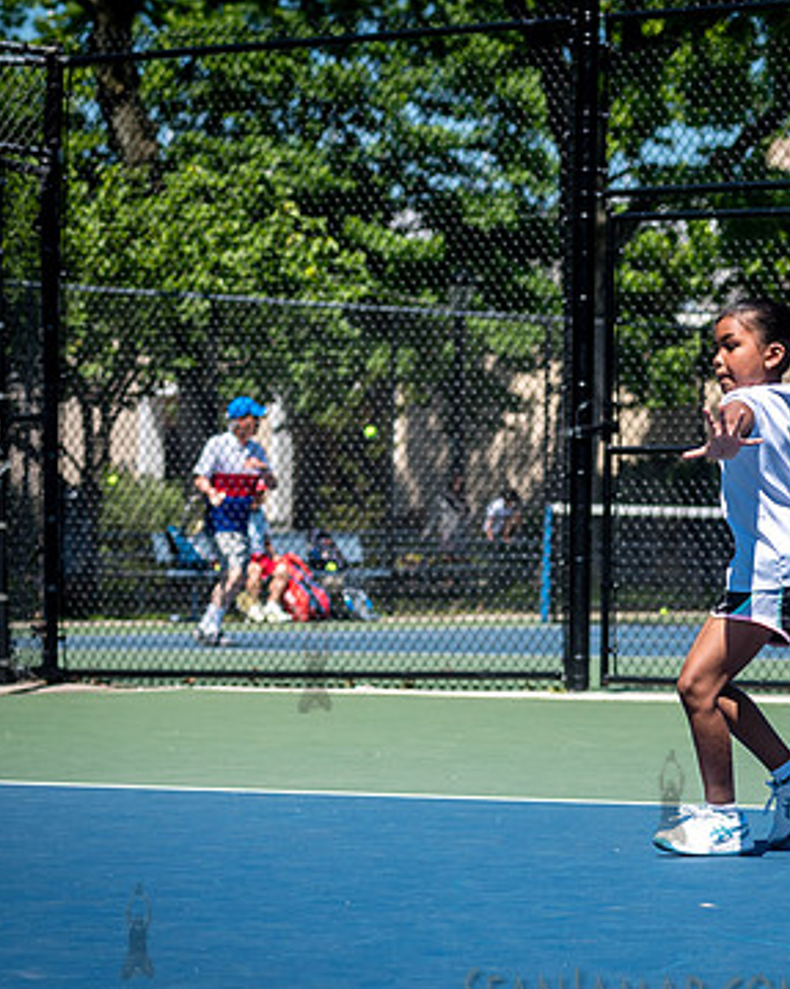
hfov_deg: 9.0
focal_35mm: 171
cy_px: 546
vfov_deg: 11.3
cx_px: 765
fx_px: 5000
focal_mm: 92
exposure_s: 1/1600
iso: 200
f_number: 5
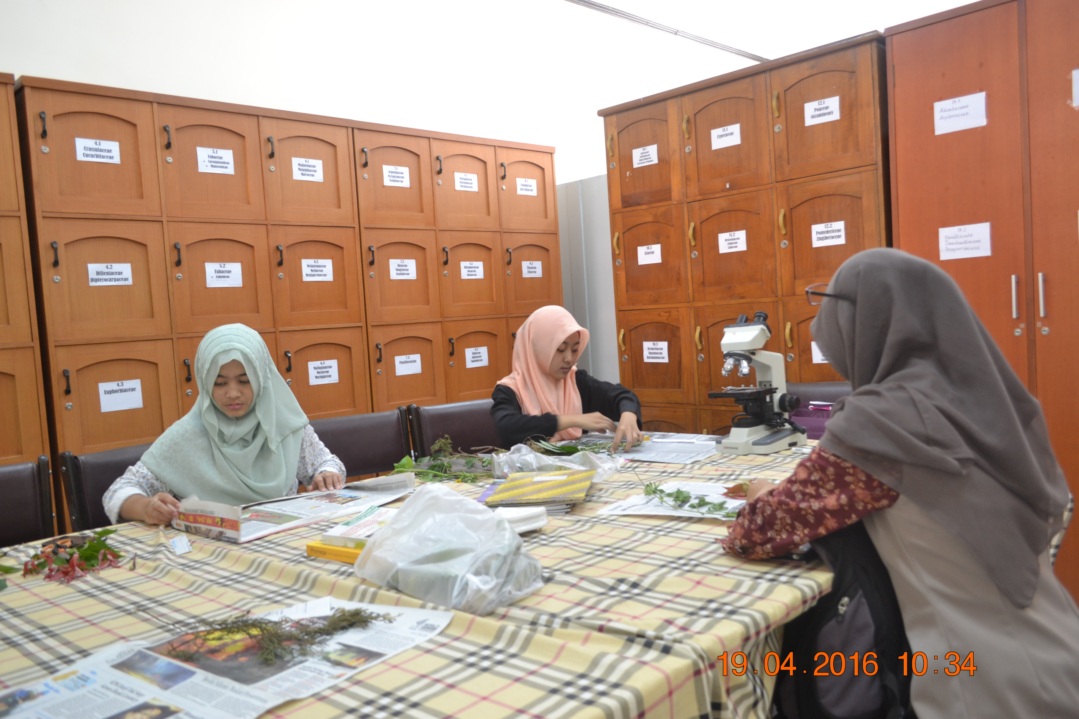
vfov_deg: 47.9
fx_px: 809
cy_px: 360
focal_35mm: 27
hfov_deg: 67.4
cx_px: 540
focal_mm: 18
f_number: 3.5
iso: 500
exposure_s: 1/15
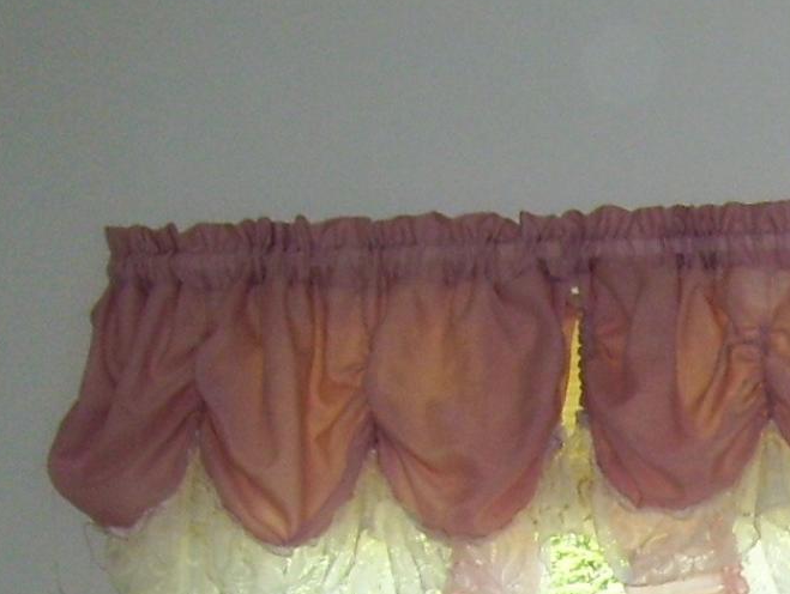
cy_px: 1131
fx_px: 3748
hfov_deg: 11.7
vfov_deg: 8.6
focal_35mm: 164
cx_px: 1063
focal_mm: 6
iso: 80
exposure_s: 1/60
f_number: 2.7
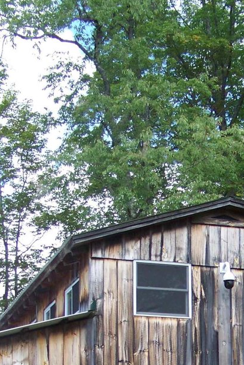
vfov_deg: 20.3
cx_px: 234
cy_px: 344
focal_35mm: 98
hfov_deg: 13.8
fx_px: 995
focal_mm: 5.85
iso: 69
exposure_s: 1/250
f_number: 2.8
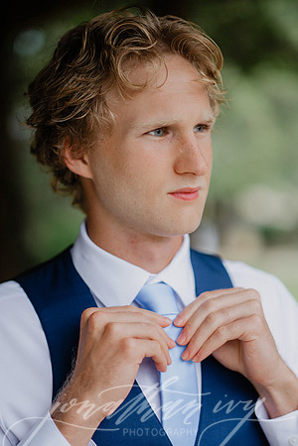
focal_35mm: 85
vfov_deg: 23.9
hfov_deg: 16.1
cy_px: 223
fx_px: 1055
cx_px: 149
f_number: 2
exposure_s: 1/1600
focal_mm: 85
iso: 200
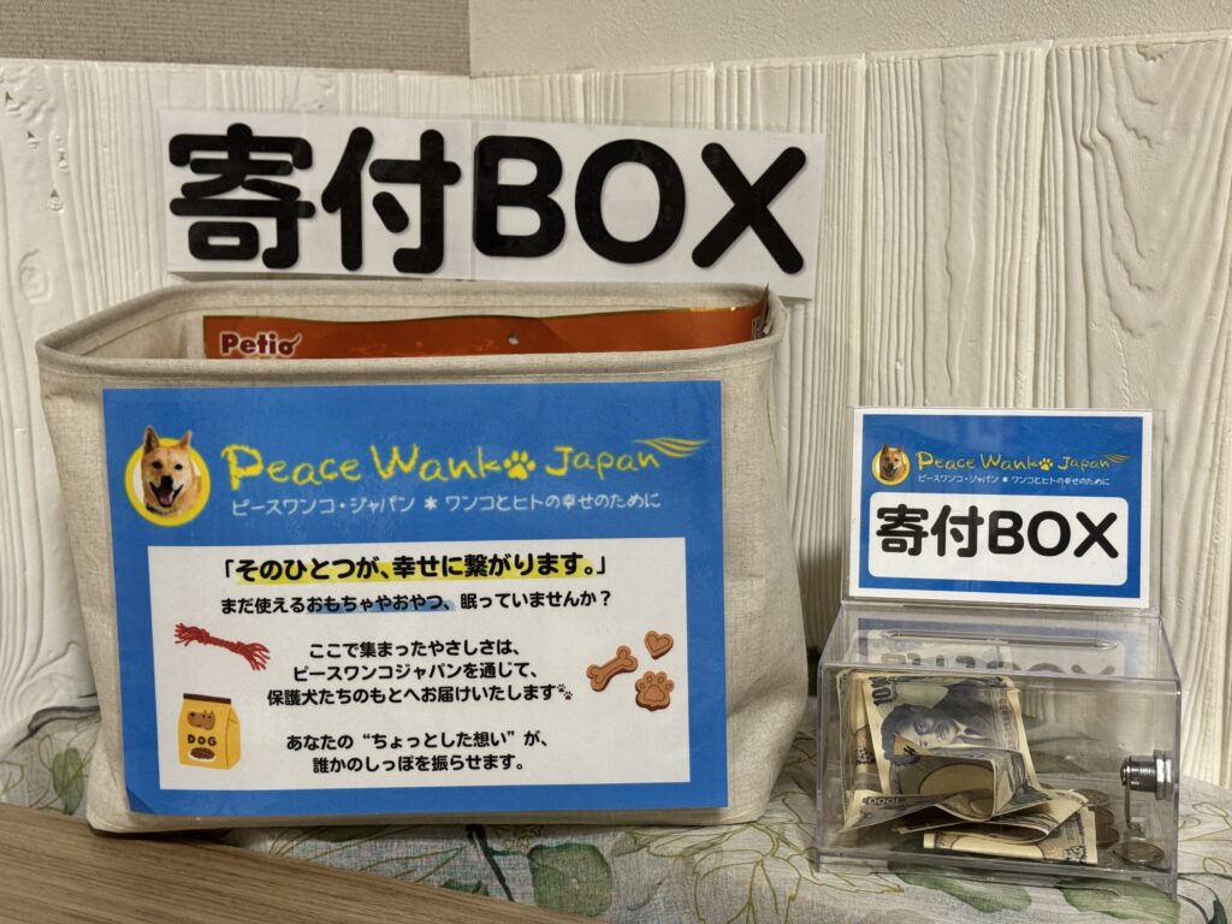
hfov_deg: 39.7
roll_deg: +1.8
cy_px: 462
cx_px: 616
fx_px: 1708
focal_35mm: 48
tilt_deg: -10.7
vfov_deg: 30.3
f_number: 1.78
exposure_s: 1/50
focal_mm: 6.76
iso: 160
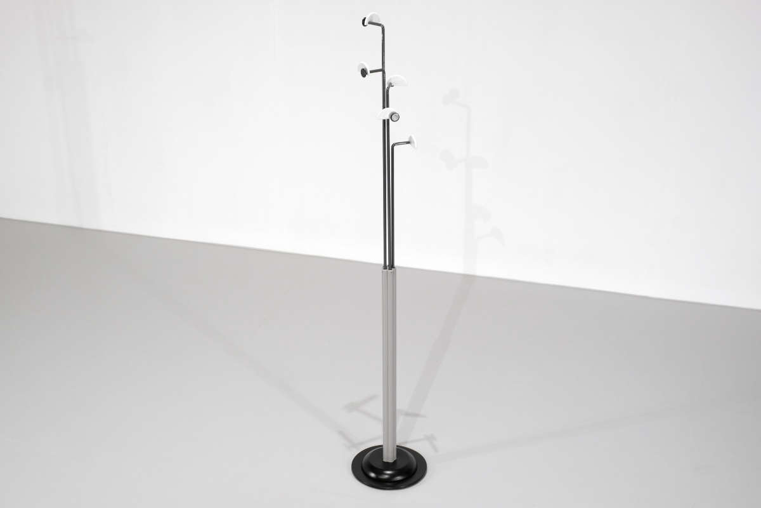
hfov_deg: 37.5
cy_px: 254
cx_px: 380
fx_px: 1120
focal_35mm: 53
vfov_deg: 25.5
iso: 800
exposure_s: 1/52
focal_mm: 35
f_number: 7.1
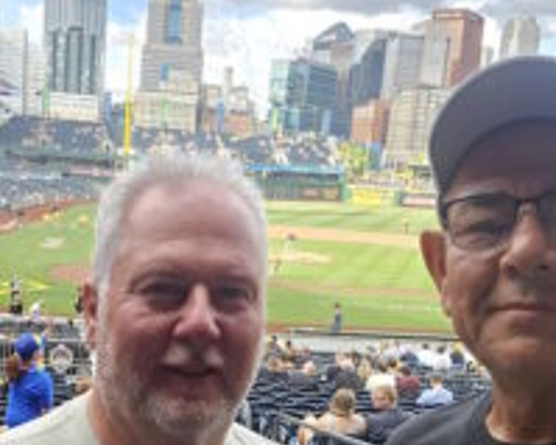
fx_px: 707
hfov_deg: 42.2
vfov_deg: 34.5
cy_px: 298
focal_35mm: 43
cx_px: 176
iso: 32
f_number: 2.2
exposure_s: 1/120
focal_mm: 3.3
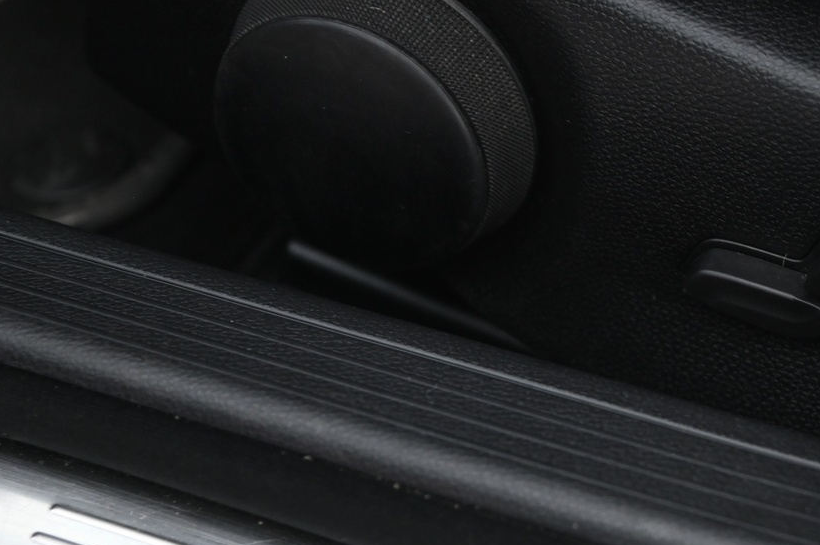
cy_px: 299
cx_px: 721
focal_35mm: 103
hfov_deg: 19.5
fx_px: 2344
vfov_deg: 13.3
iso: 2000
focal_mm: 52
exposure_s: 1/13
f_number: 4
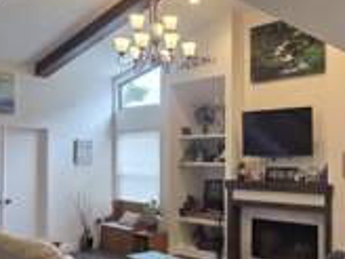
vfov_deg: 37.4
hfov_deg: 47.7
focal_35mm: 38
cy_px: 165
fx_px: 379
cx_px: 244
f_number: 2.2
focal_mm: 2.2
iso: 250
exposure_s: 1/120
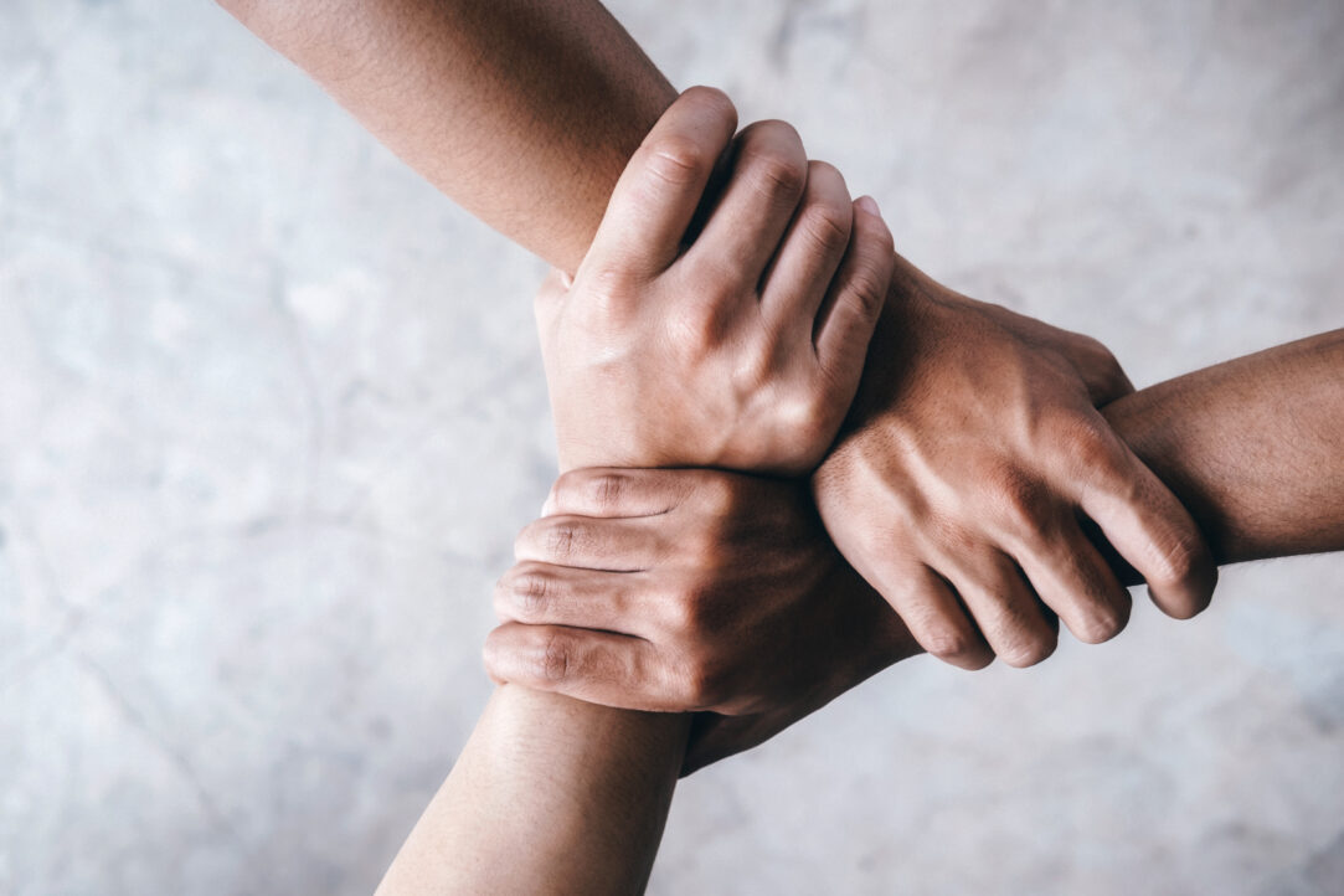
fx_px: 1979
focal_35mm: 53
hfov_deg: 37.5
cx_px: 672
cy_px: 448
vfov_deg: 25.5
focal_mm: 35
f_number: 3.2
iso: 320
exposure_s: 1/80
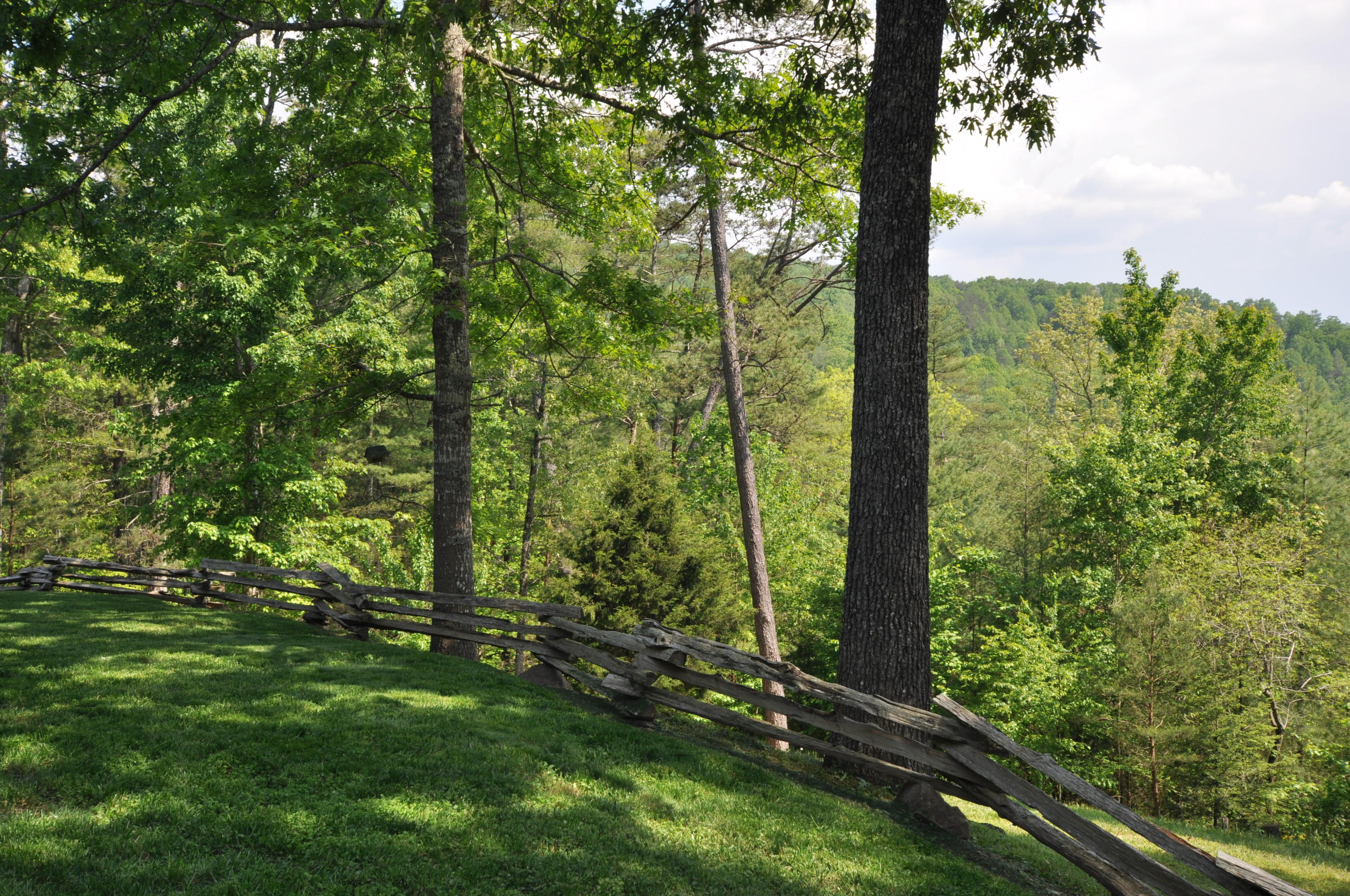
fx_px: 1348
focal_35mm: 36
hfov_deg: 53.2
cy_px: 448
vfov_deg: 36.8
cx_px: 675
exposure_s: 1/200
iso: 200
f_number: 9
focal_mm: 24
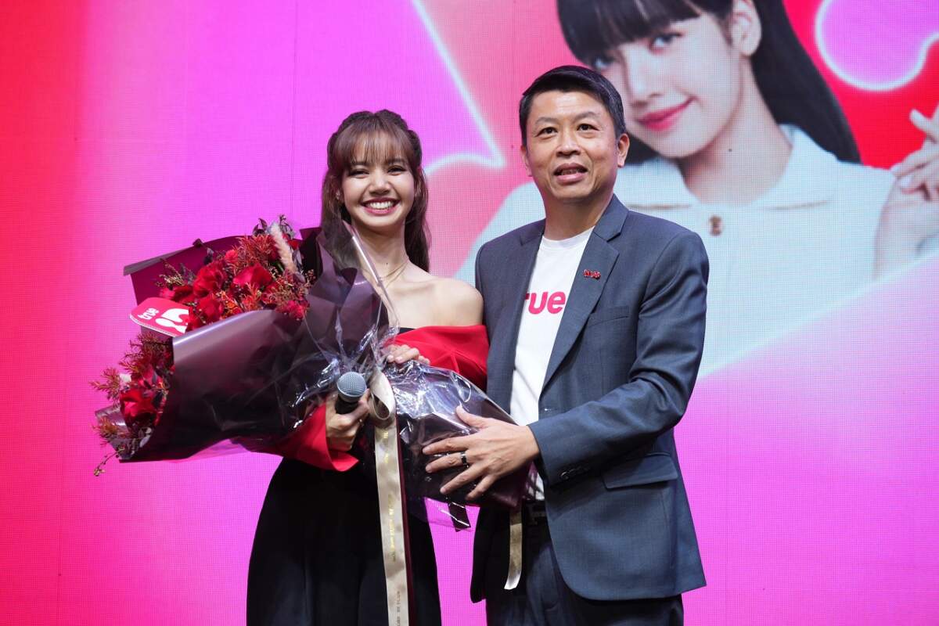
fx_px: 3651
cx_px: 470
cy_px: 313
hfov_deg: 14.7
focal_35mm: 140
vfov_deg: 9.8
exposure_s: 1/160
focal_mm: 140
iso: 500
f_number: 4.5
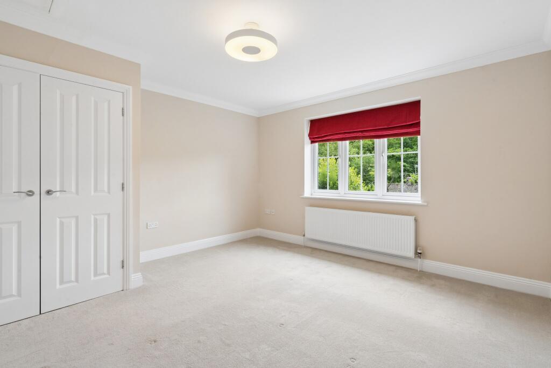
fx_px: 245
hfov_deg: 96.7
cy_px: 184
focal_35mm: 16
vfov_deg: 73.8
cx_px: 276
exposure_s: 1/15
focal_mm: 16
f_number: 13
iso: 640
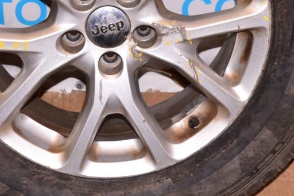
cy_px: 24
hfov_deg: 19.5
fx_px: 857
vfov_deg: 12.9
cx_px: 126
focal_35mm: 105
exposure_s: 1/160
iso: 1600
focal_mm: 35
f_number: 8
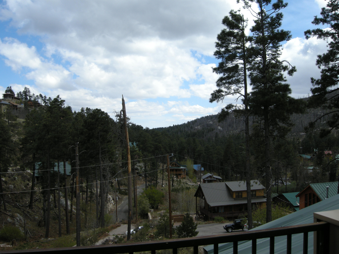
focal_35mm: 35
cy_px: 127
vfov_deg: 40.7
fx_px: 343
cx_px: 170
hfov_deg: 52.6
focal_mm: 7.5
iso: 64
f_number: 4.3
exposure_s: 1/467
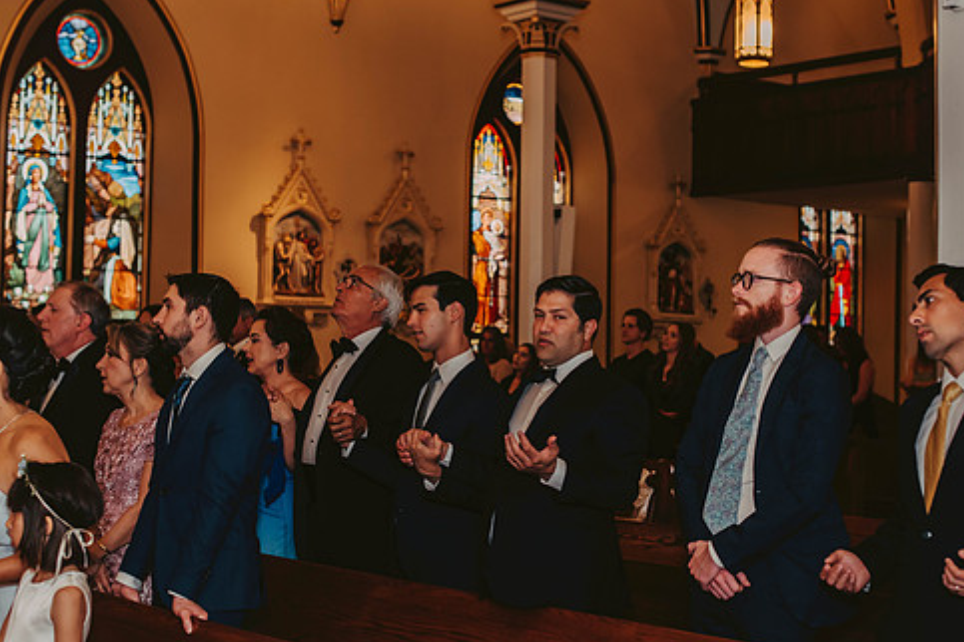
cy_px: 346
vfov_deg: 22.6
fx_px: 1607
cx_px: 515
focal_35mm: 60
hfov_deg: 33.4
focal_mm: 50
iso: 800
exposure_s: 1/125
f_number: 2.8
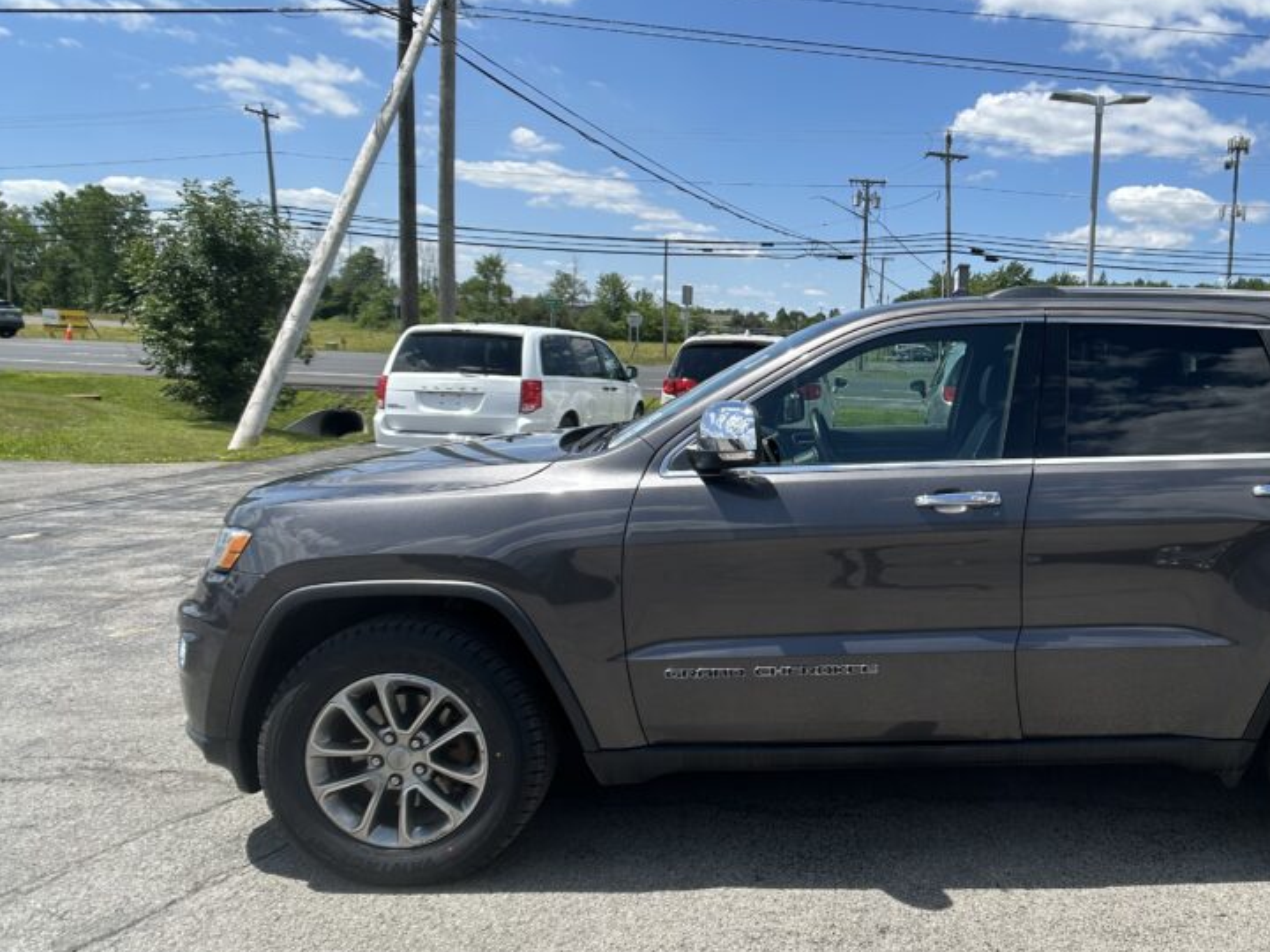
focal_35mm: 37
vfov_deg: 38.6
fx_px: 1357
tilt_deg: -4.1
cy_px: 443
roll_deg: -2.3
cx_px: 889
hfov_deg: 48.9
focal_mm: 5.7
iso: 50
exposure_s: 1/3968
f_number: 1.5
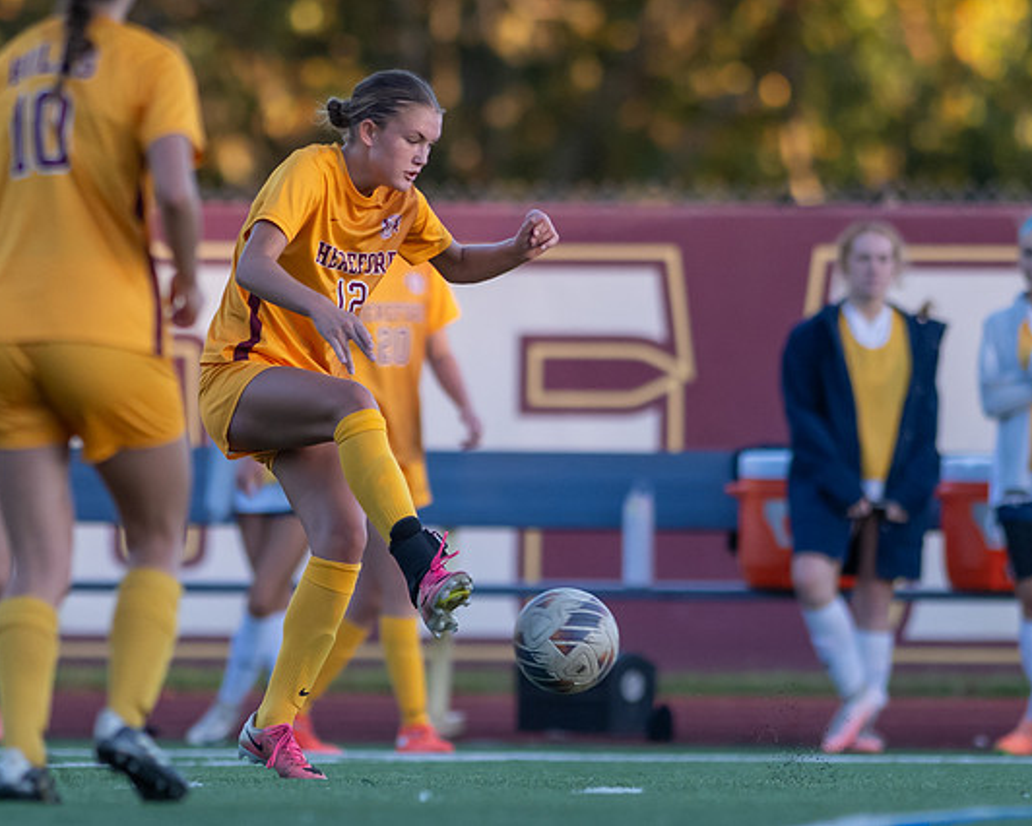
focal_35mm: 804
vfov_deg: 1.9
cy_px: 370
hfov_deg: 2.4
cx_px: 480
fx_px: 24566
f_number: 2.8
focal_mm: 300
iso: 800
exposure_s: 1/1600
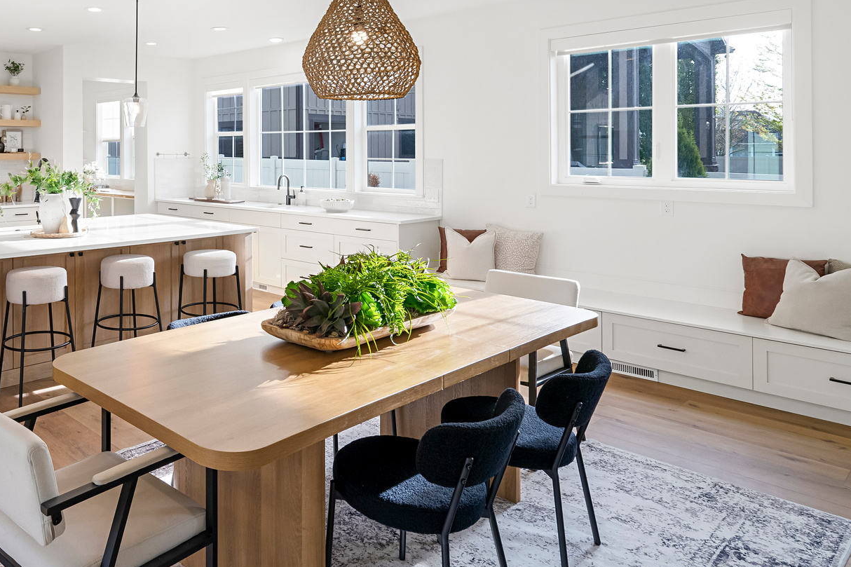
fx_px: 638
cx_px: 210
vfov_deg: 46.6
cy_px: 158
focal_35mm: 27
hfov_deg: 63.4
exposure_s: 1/30
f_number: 9
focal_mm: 16
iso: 400
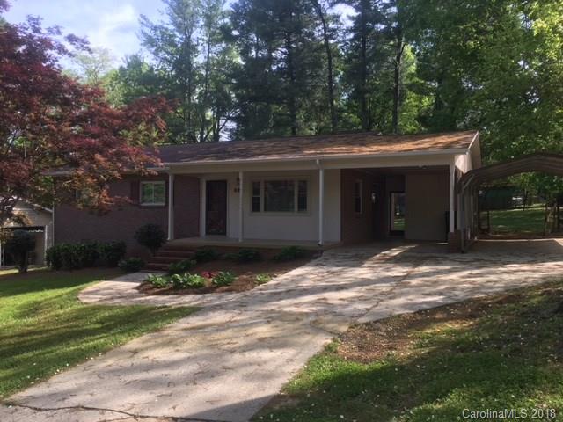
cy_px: 211
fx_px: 472
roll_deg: -0.2
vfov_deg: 48.2
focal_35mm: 29
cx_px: 282
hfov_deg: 61.7
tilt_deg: +1.3
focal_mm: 4.15
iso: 25
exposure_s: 1/361
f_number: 2.2
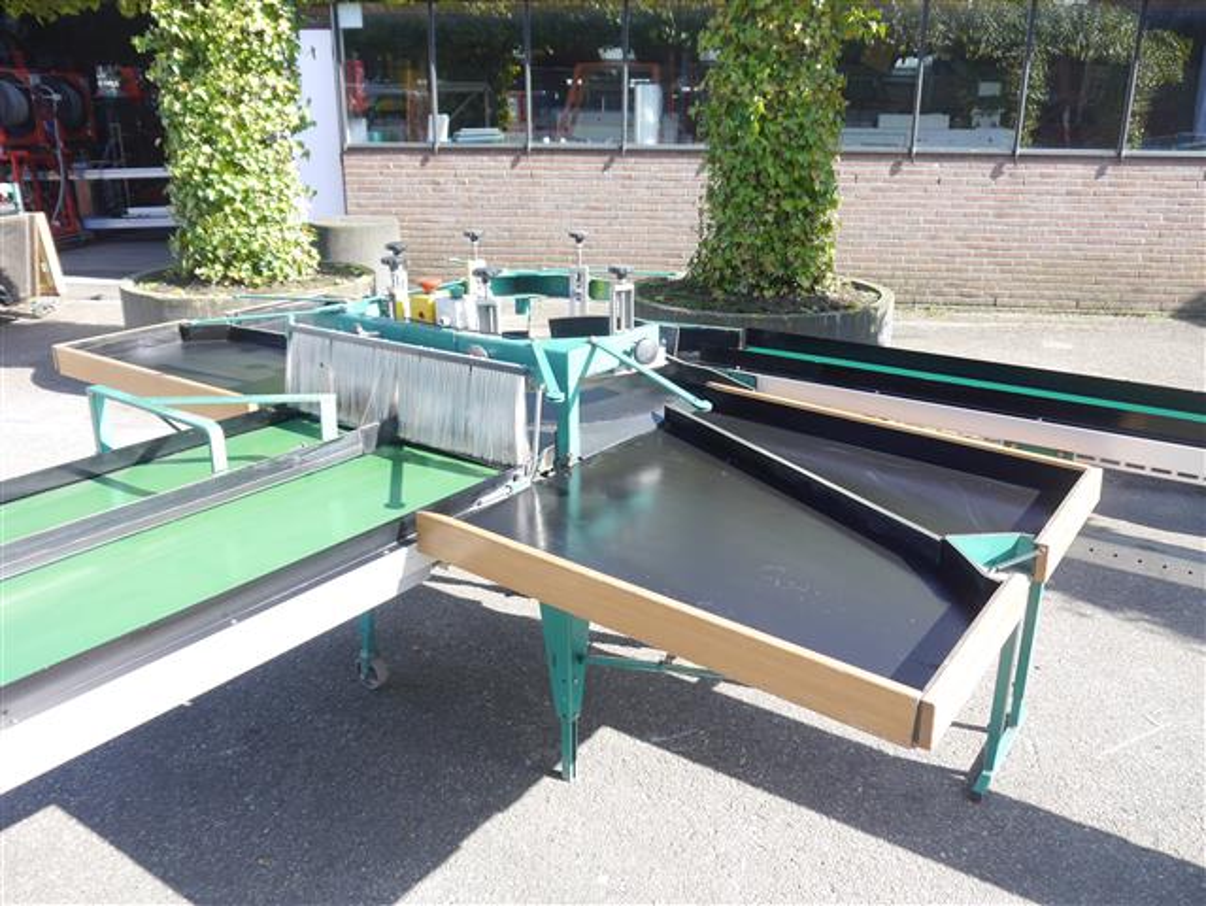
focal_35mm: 30
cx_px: 603
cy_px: 453
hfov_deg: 59.9
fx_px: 1046
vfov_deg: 46.8
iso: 160
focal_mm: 15
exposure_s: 1/200
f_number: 4.5
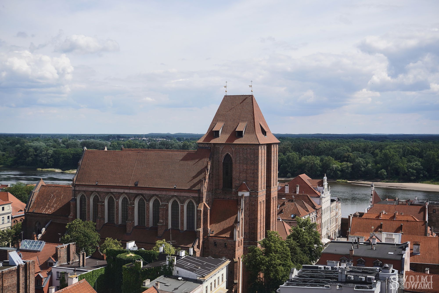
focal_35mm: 46
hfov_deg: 42.3
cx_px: 220
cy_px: 146
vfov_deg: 28.9
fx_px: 567
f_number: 5.6
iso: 200
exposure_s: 1/1000
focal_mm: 31
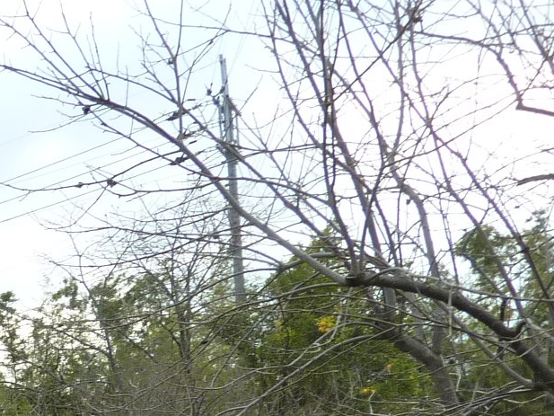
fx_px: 1329
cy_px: 600
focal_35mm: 83
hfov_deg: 19.3
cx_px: -365
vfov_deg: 16.4
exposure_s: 1/160
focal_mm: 4.1
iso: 125
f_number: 4
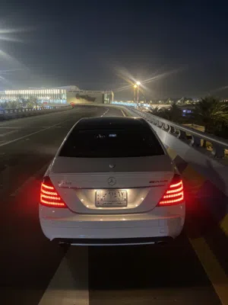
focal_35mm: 26
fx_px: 228
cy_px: 152
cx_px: 114
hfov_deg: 53.1
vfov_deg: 67.3
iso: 500
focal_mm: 4.25
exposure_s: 1/8
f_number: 1.8
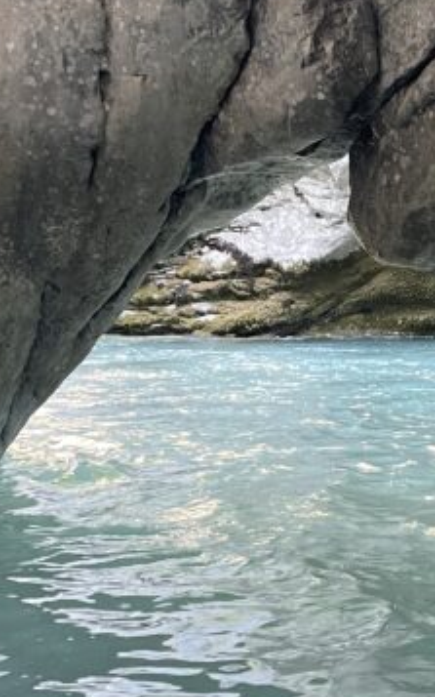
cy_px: 318
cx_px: 499
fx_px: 1499
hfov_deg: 16.0
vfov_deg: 26.1
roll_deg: +1.3
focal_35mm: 79
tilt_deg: -1.1
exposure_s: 1/60
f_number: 1.6
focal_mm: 4.2
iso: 200
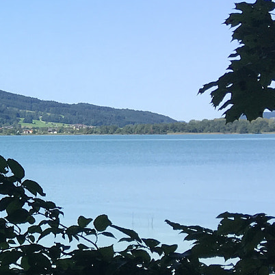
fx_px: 917
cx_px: -208
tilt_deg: +0.8
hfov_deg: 15.0
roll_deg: +0.6
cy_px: 116
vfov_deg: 17.1
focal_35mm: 102
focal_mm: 4.15
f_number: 2.2
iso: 25
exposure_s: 1/1012
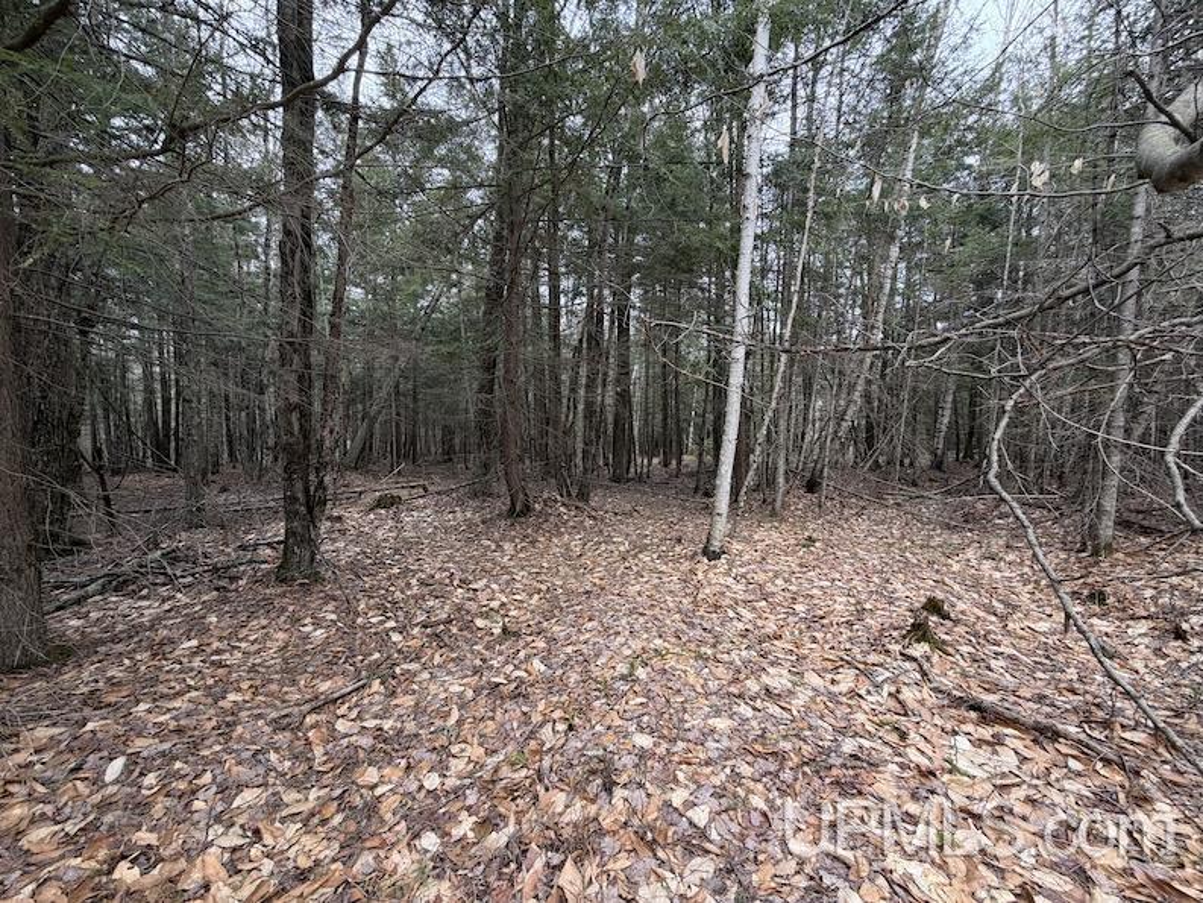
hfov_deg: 102.1
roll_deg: +1.1
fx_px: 487
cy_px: 452
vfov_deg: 85.7
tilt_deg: -0.7
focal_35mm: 14
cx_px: 602
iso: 64
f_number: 2.2
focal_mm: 2.22
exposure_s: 1/121
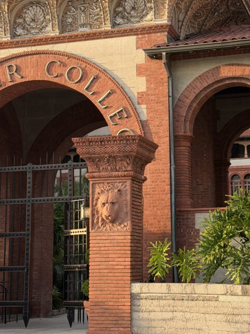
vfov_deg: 25.6
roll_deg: +3.0
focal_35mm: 76
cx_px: 145
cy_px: 124
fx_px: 732
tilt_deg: +11.1
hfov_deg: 19.4
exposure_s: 1/681
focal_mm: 6.76
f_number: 1.78
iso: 80
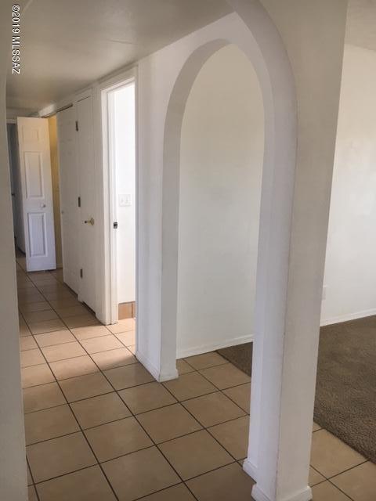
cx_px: 188
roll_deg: -2.5
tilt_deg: -11.6
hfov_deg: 48.2
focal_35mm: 29
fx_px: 420
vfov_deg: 61.7
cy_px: 250
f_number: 2.2
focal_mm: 4.15
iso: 32
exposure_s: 1/30
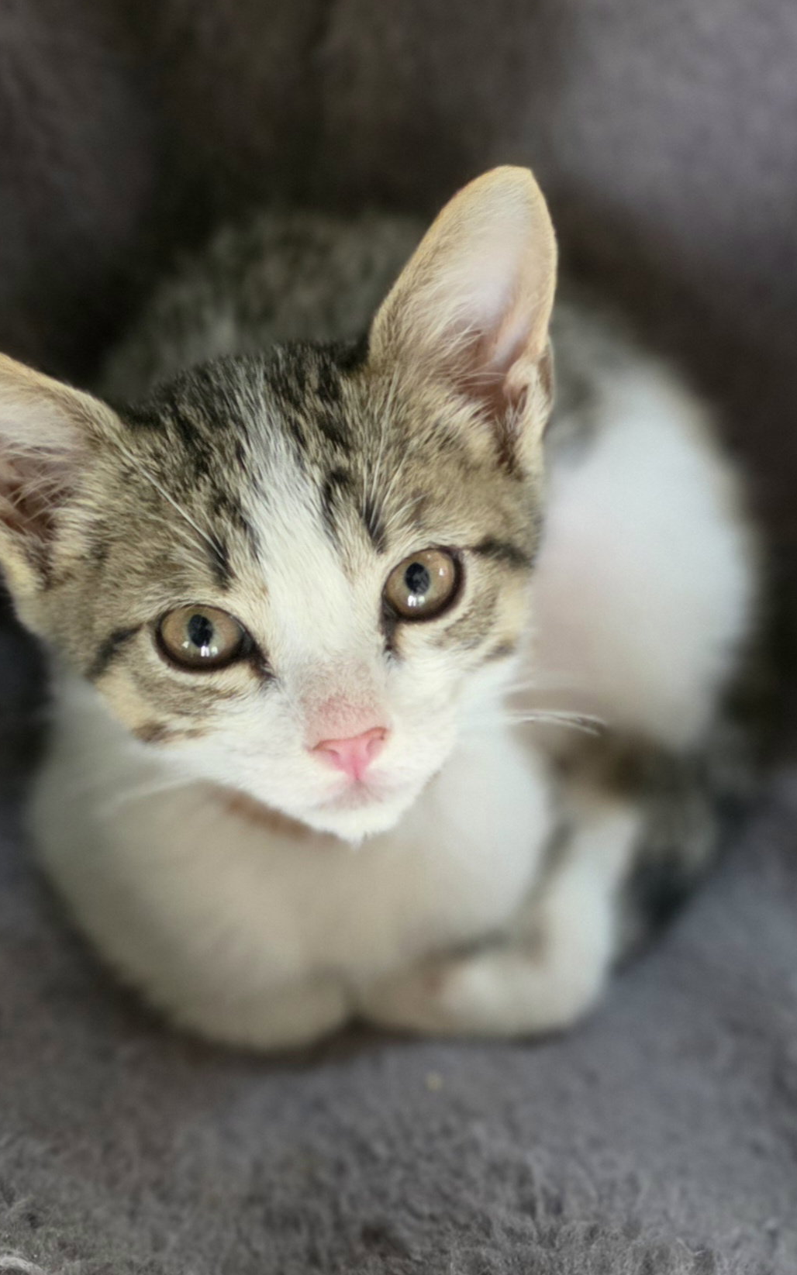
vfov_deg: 72.5
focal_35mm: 25
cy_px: 649
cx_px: 344
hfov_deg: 49.1
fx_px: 869
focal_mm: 6.25
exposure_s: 1/120
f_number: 1.7
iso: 1600
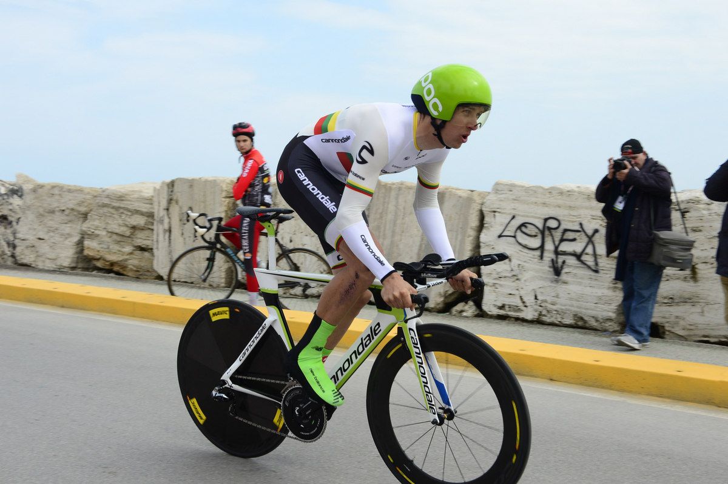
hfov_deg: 41.1
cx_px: 364
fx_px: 970
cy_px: 242
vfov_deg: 28.0
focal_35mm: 48
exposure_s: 1/1000
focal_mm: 48
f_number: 8
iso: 800
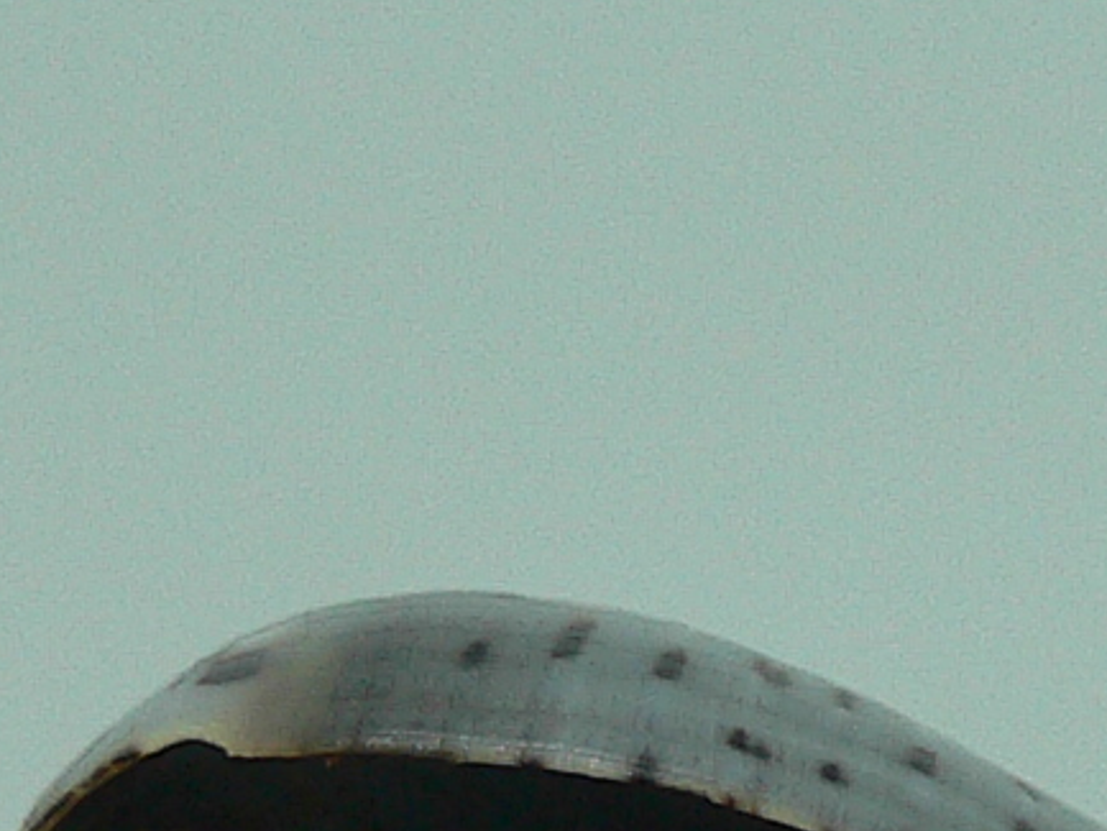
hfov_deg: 12.1
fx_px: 5214
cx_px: 941
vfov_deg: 8.7
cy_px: 1567
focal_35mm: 163
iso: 100
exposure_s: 1/60
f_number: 2.8
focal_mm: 4.6
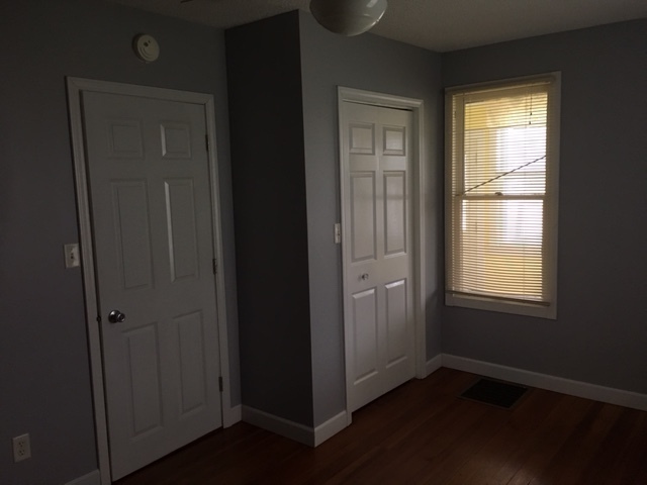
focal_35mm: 29
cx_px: 324
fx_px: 542
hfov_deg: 61.7
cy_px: 242
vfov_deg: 48.2
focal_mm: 4.15
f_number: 2.2
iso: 200
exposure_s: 1/30
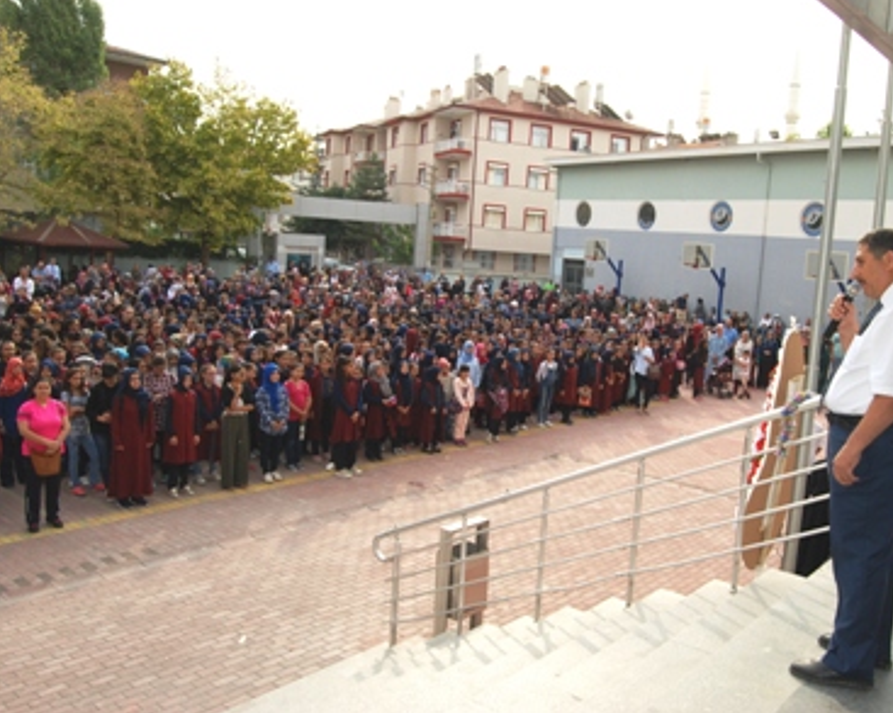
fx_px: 819
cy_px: 353
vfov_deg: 47.1
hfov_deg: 56.9
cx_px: 523
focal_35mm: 31
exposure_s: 1/200
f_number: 10
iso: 400
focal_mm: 18
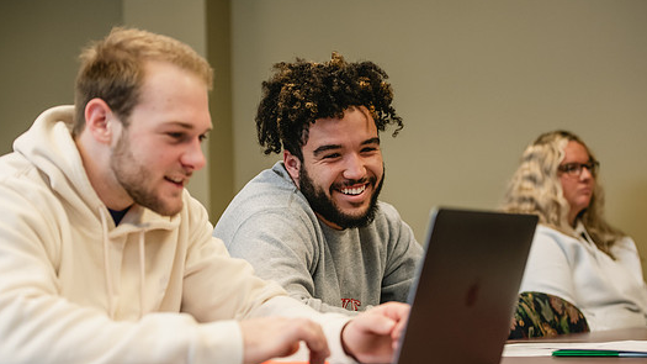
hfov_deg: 26.2
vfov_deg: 14.9
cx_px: 313
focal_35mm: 81
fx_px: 1389
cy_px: 182
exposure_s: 1/200
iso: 1600
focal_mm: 70
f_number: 3.2
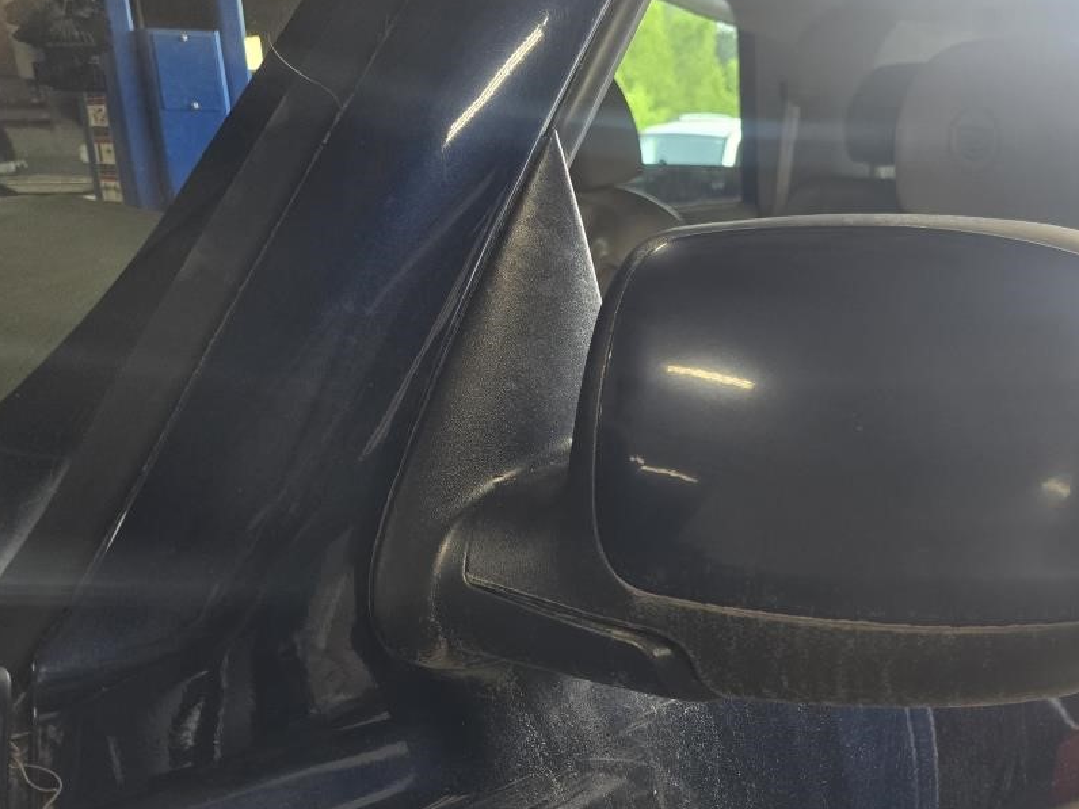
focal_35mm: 37
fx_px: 1153
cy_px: 638
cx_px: 831
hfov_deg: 47.9
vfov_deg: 37.4
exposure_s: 1/180
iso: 125
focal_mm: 6.3
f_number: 1.7
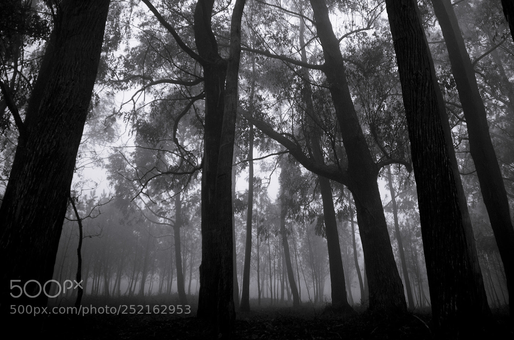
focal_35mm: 33
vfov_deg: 39.6
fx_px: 470
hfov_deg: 57.0
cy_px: 133
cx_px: 300
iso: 200
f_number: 3.5
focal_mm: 18
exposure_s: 1/50
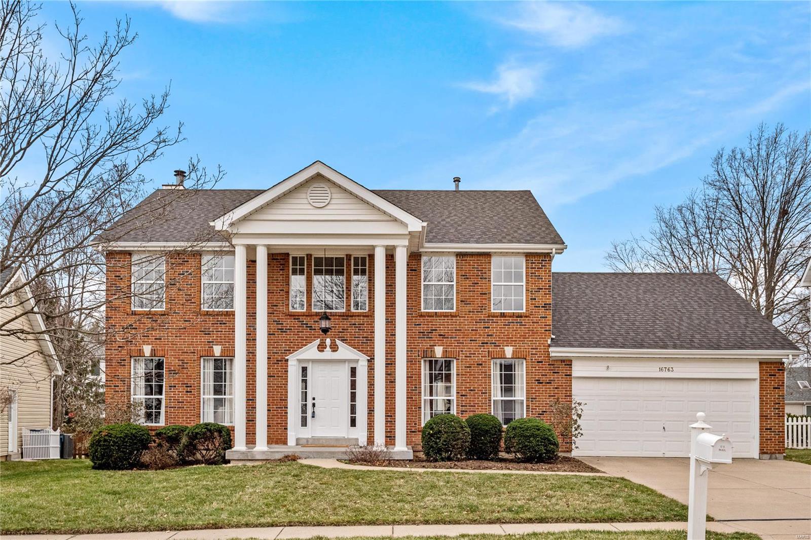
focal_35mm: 30
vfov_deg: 43.6
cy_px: 270
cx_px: 406
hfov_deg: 61.9
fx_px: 676
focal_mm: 15
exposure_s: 1/400
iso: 400
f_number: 8
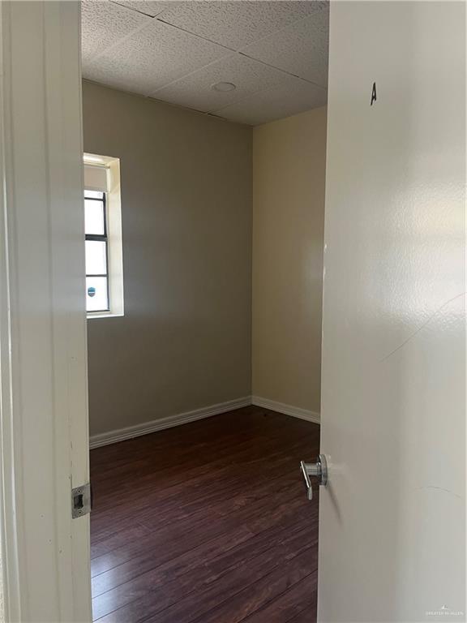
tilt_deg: -6.0
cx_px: 234
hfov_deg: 53.1
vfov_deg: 67.3
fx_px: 468
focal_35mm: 26
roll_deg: -1.7
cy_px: 312
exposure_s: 1/60
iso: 200
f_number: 1.6
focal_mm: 5.1
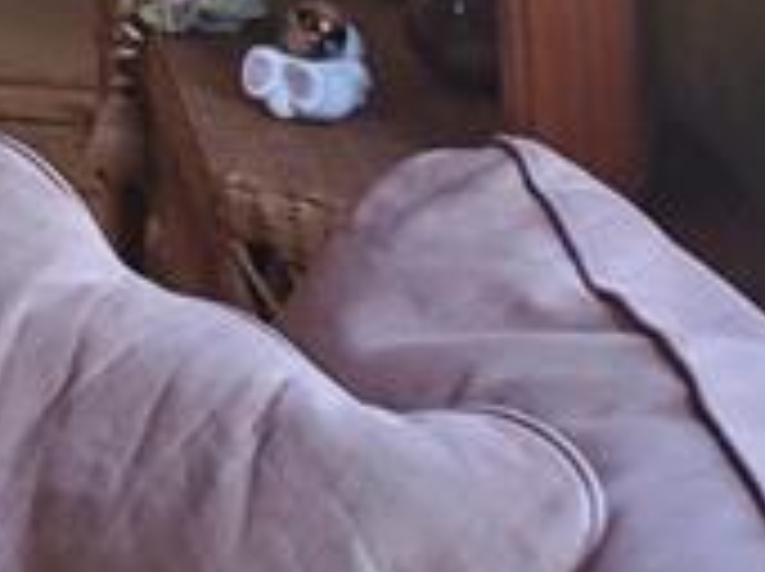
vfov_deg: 8.2
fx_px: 3465
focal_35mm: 157
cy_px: -1067
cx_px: -1440
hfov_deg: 9.9
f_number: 2.4
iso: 200
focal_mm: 4.3
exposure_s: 1/39
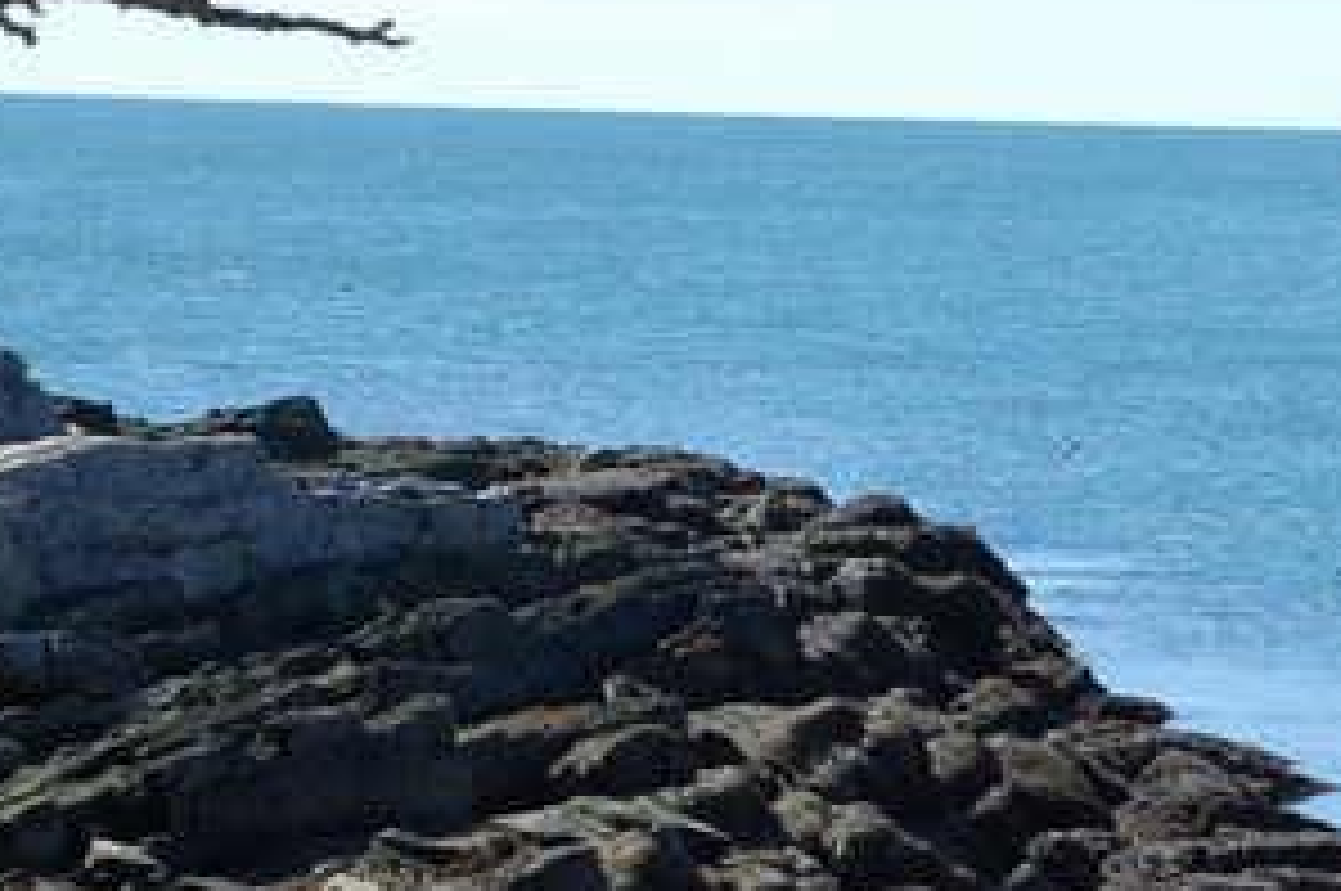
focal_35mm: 153
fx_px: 5693
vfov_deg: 8.9
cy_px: 698
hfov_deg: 13.1
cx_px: 1624
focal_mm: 38
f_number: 9
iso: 200
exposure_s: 1/320
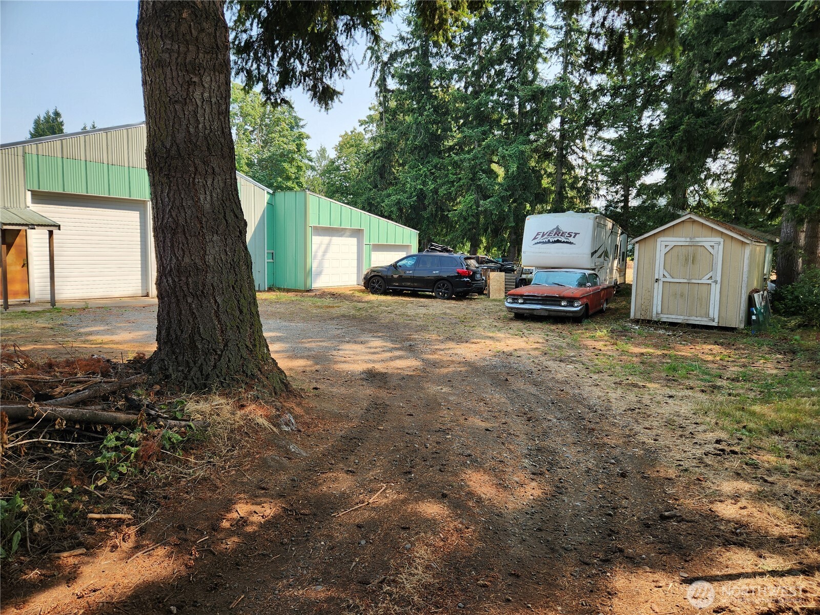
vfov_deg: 58.9
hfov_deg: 73.9
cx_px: 410
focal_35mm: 23
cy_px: 308
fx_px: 545
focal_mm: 5.4
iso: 20
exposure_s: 1/456
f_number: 1.8
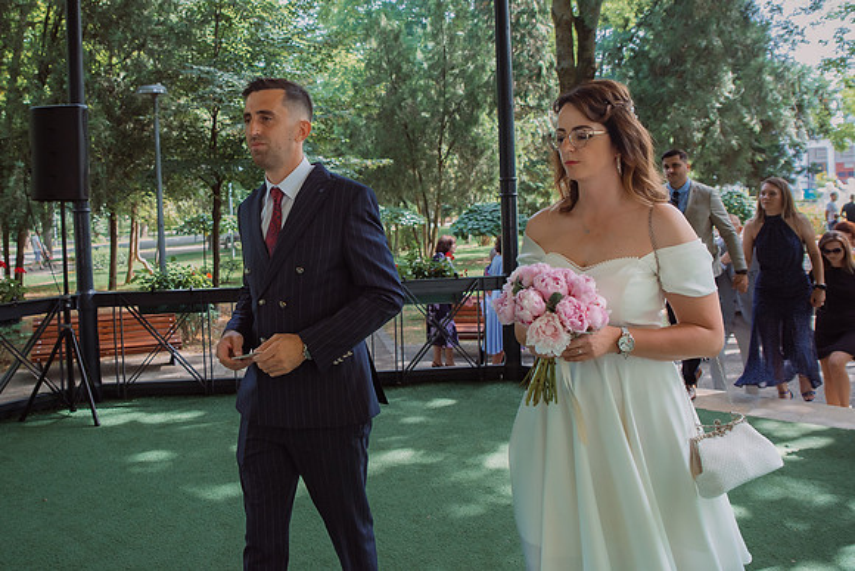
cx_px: 335
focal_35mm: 32
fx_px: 751
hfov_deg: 58.7
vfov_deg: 41.4
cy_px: 224
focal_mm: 26
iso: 500
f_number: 3.5
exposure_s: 1/320
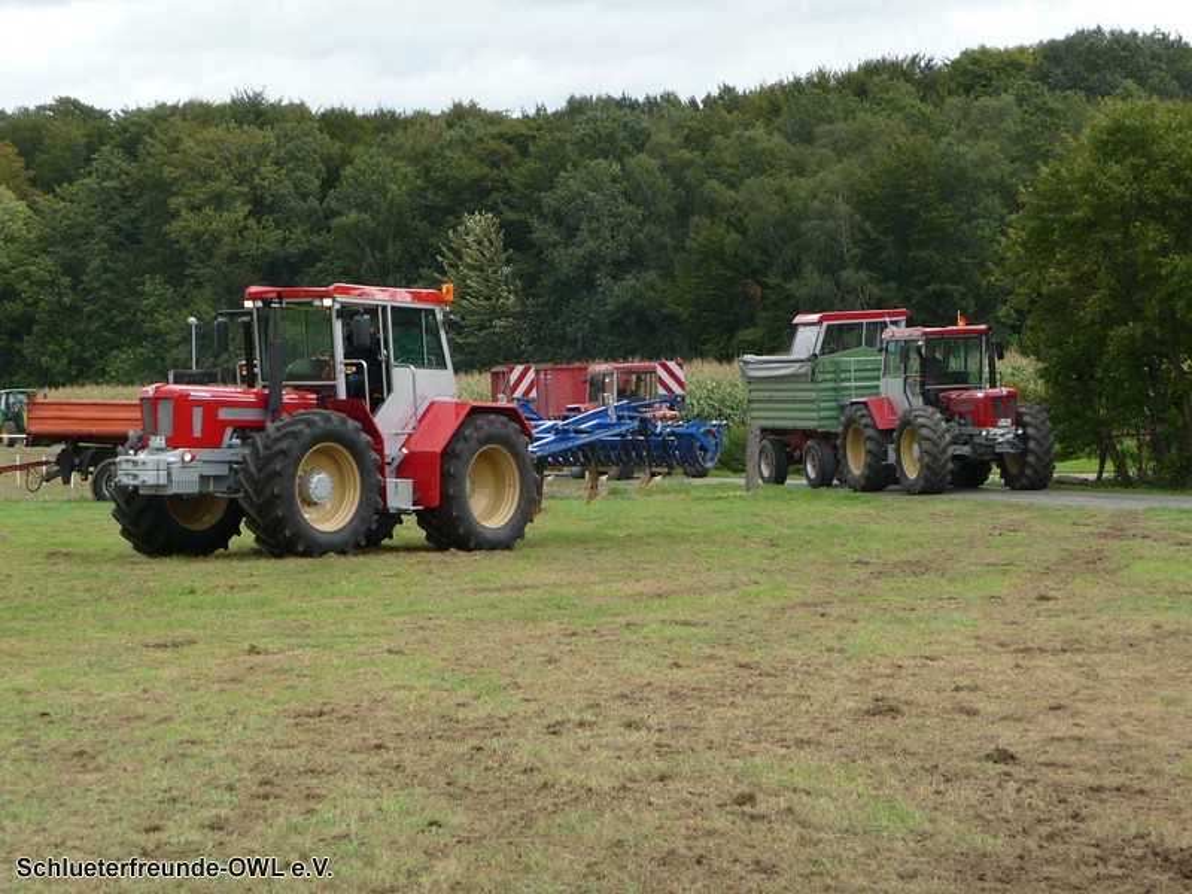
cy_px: 447
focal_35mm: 103
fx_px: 3547
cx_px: 596
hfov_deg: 19.1
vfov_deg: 14.4
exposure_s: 1/160
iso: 100
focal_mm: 17.5
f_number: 4.7
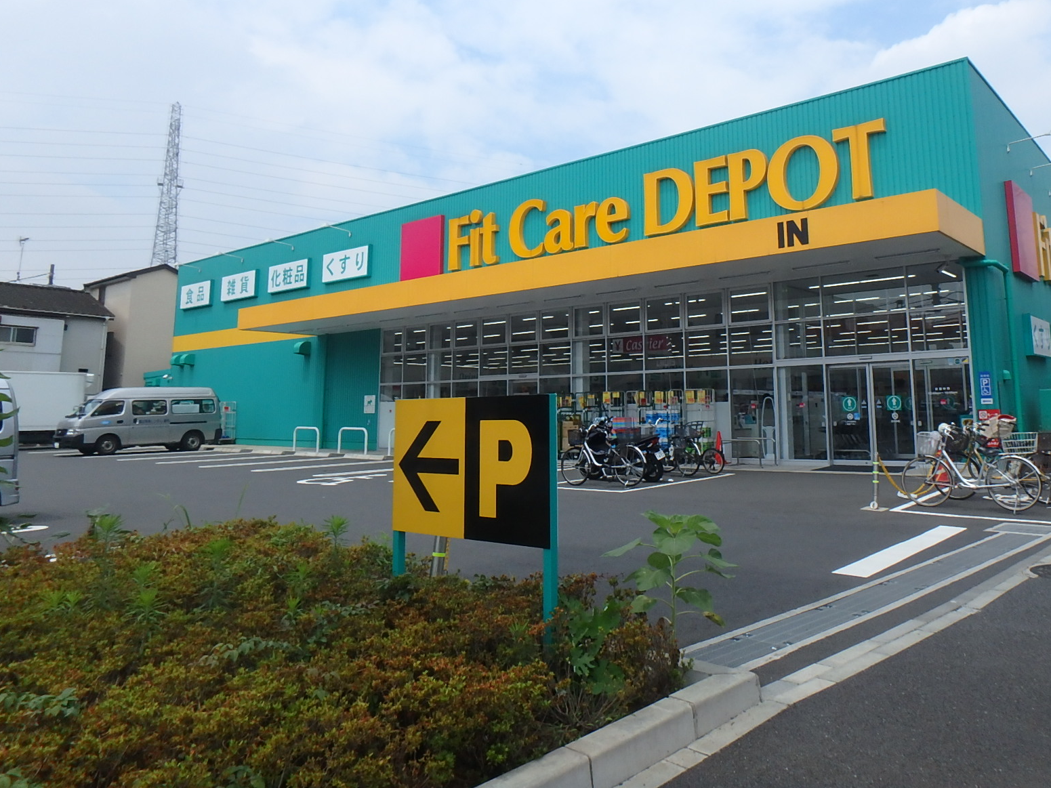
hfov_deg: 66.5
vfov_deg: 52.6
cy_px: 306
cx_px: 642
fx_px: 789
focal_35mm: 26
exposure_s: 1/400
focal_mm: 3.7
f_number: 6
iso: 125
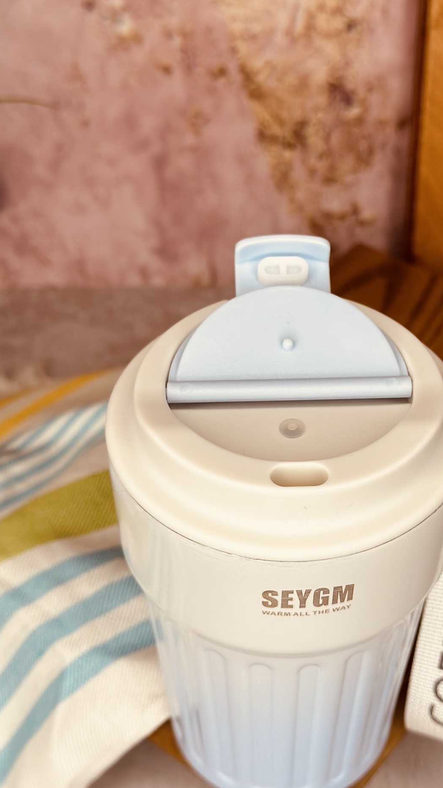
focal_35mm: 57
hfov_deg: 21.0
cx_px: 306
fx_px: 1191
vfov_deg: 36.6
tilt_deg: -43.9
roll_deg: -1.2
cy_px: 424
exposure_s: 1/791
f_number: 1.78
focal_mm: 6.86
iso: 80
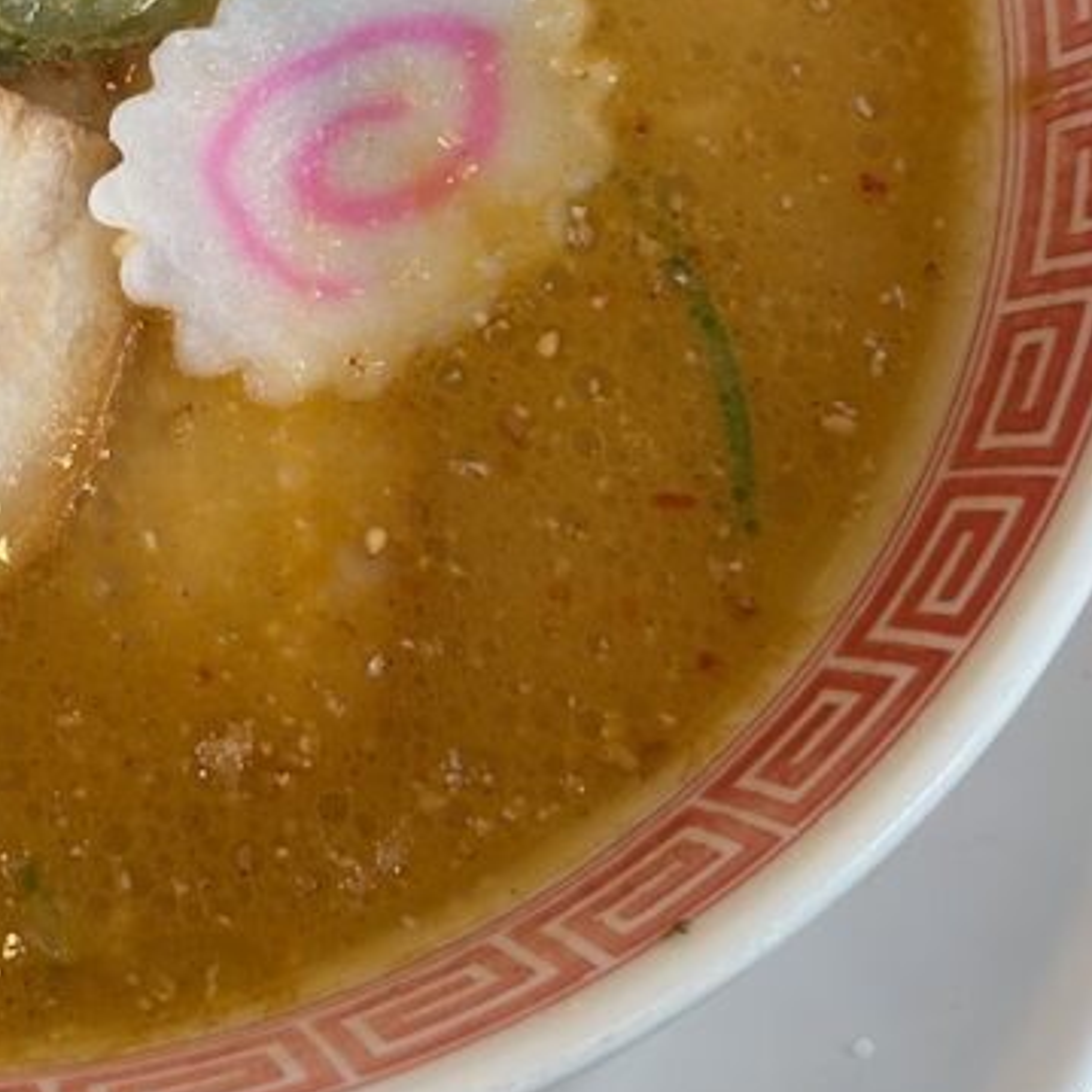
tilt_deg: -59.0
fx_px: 4675
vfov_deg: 13.2
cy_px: 12
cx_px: -122
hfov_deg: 13.1
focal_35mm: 131
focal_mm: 5.96
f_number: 1.6
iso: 50
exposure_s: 1/50
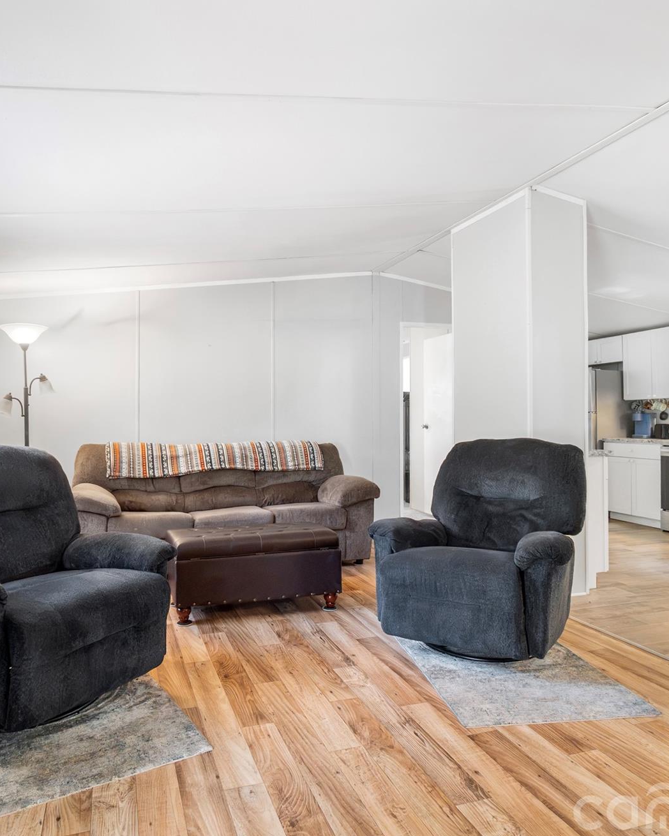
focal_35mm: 22
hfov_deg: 63.0
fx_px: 544
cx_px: 304
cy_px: 425
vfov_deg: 75.0
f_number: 7.1
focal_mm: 10
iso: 6400
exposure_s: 1/15
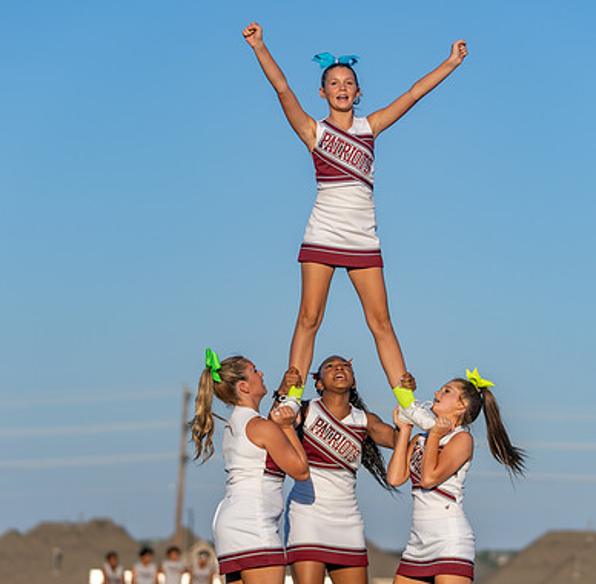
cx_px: 310
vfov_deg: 10.6
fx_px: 3143
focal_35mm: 163
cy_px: 310
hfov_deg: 10.8
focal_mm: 109
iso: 100
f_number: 2.8
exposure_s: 1/2000
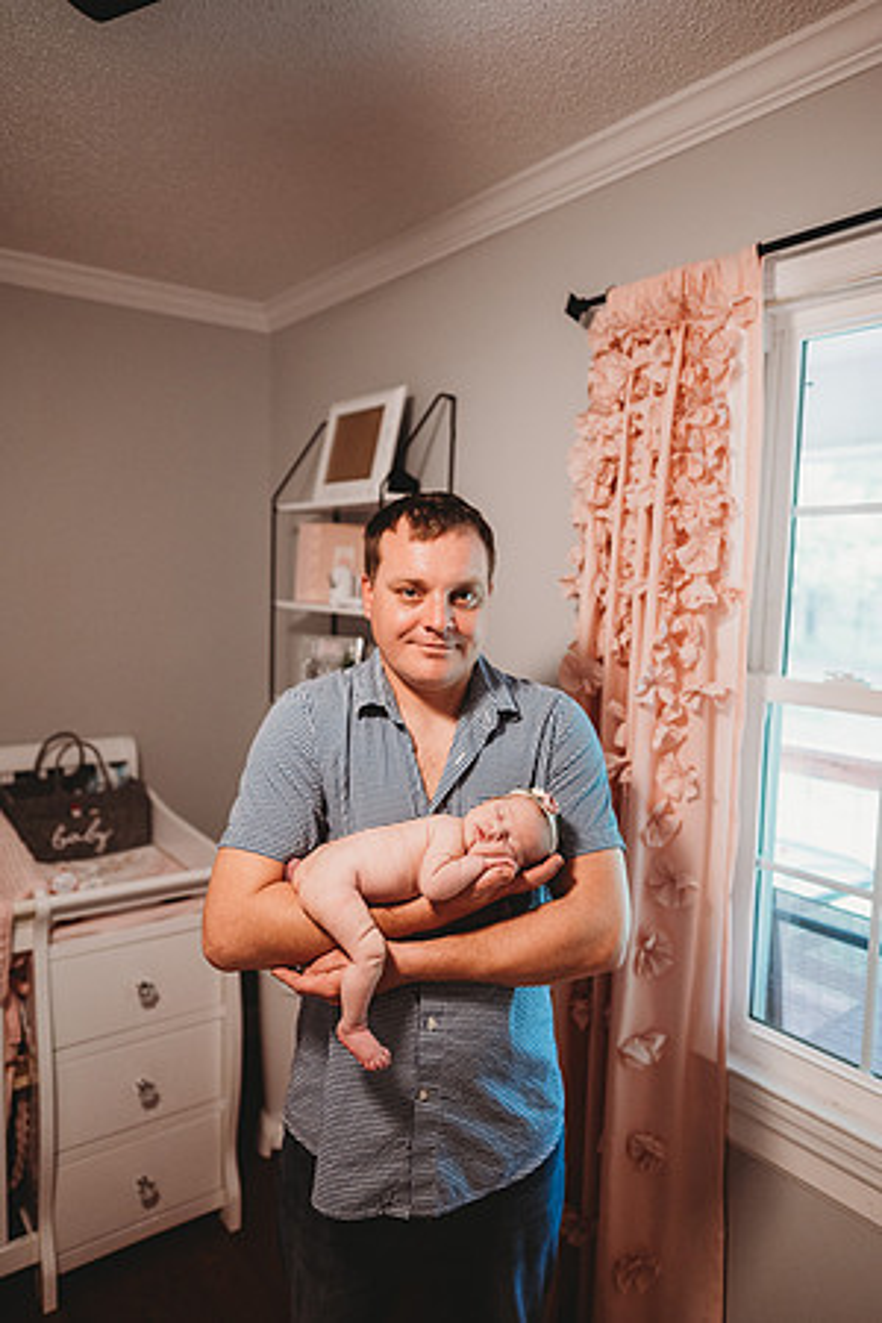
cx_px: 441
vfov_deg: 73.7
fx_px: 882
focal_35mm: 24
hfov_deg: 53.1
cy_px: 662
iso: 1600
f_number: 2.2
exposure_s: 1/160
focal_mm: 24
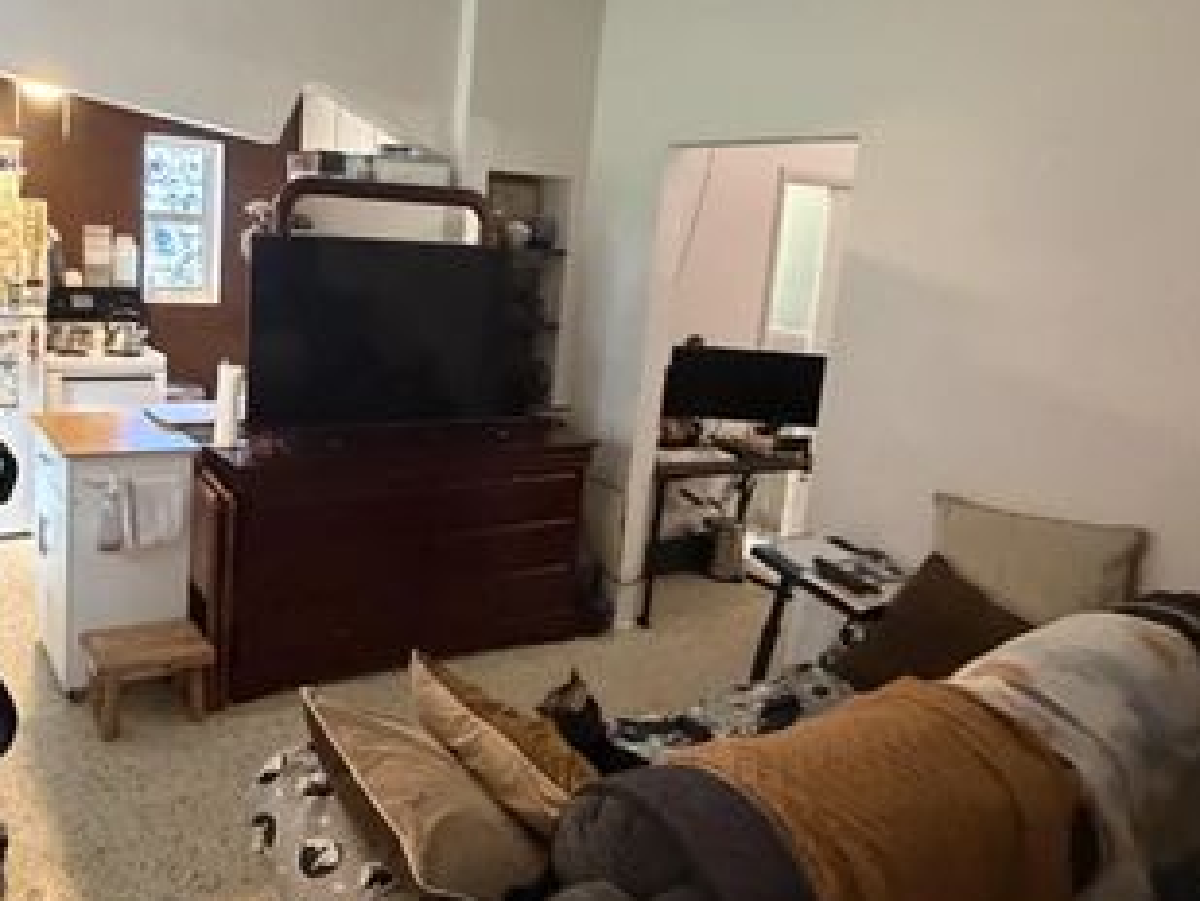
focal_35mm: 29
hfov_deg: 60.5
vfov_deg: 48.2
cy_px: 396
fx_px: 1006
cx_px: 419
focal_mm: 2.22
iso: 1000
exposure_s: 1/60
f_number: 2.2
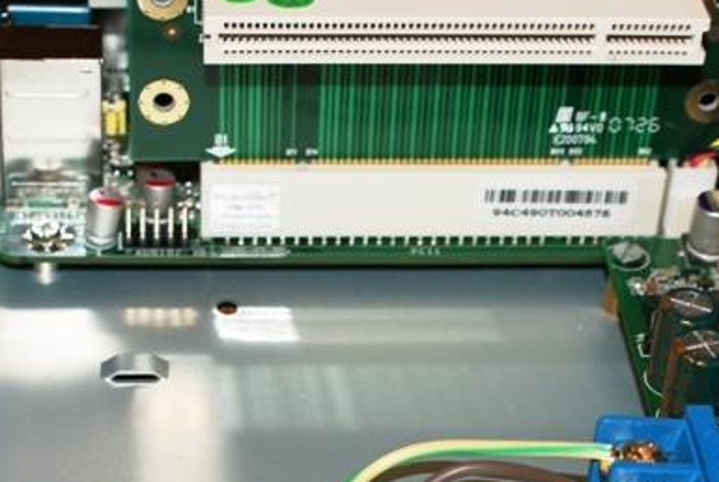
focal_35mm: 109
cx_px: 415
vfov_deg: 12.5
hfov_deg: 18.7
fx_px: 2181
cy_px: 473
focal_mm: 35
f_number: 5.6
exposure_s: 1/60
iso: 400
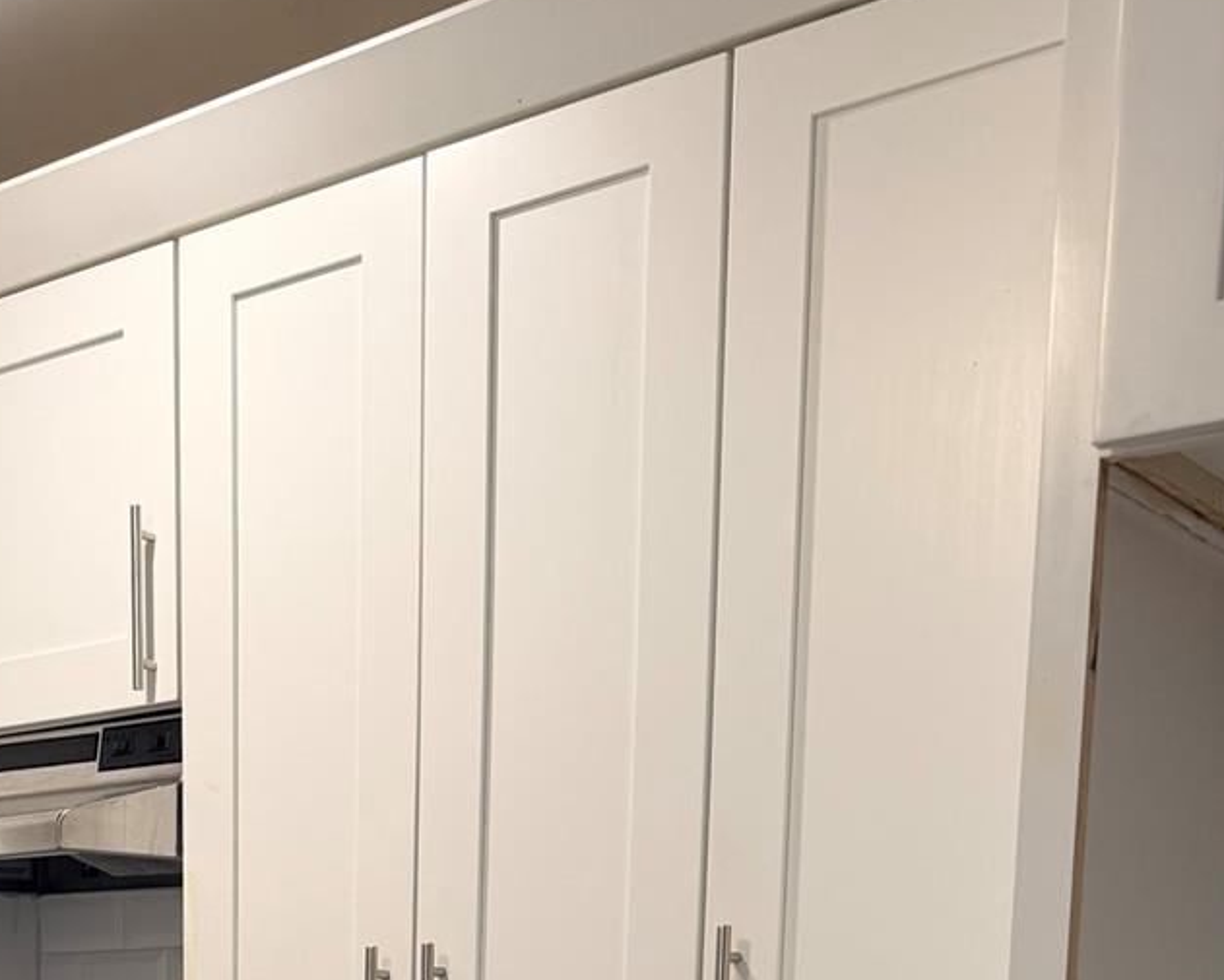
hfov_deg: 31.7
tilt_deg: -10.3
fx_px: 2065
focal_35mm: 57
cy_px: 1399
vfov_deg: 22.6
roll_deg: +0.4
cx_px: 157
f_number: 1.78
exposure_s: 1/60
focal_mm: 6.76
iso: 100
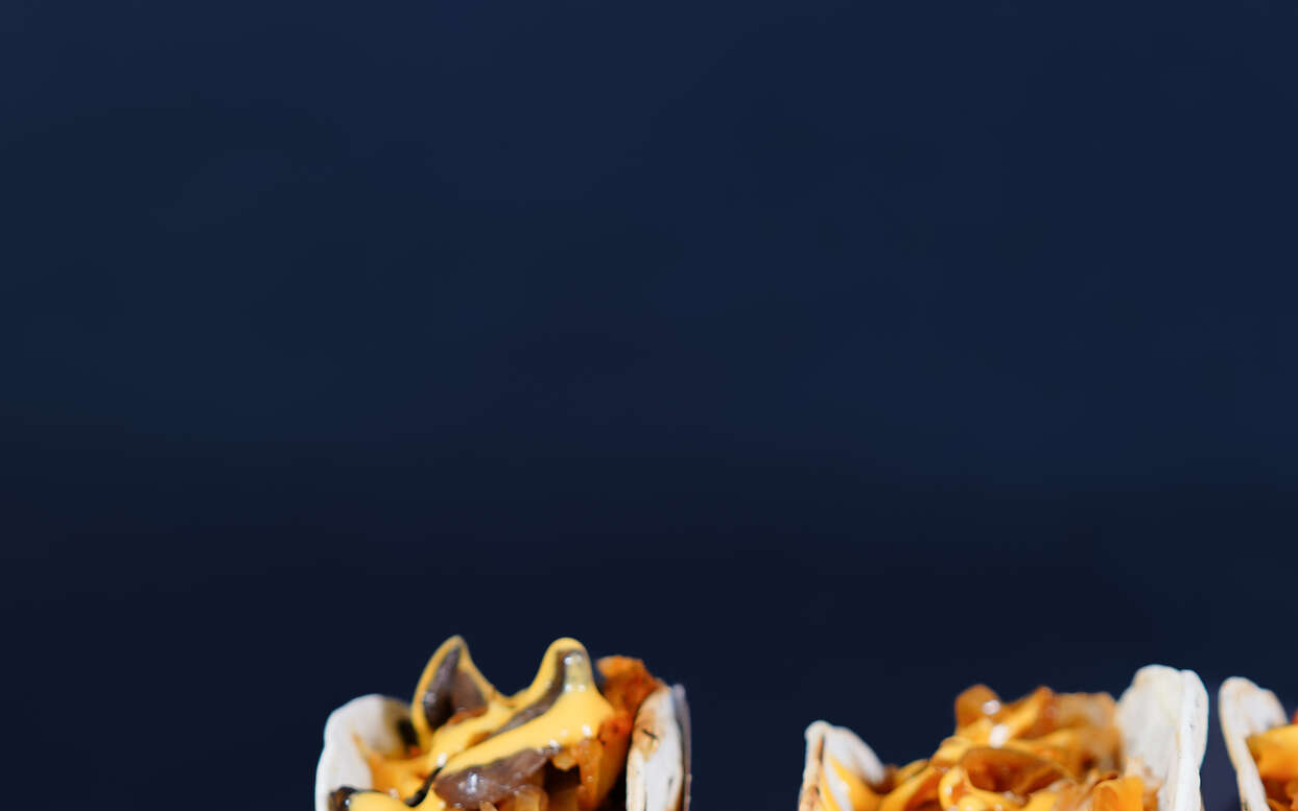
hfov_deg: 16.9
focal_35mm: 123
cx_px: 930
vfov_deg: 10.5
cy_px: 842
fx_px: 4351
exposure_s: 1/200
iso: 100
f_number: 2.8
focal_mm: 50
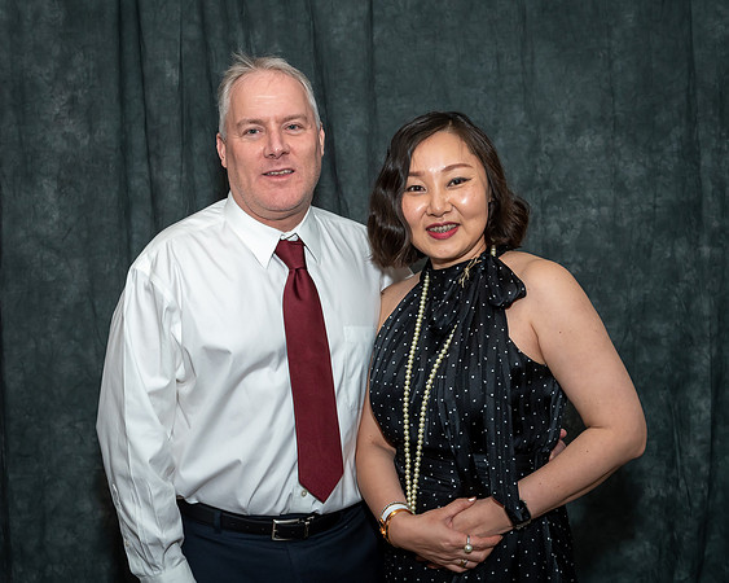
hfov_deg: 34.1
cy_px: 278
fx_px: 1182
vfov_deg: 27.7
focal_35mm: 55
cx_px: 286
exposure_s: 1/250
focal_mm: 31
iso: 400
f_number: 6.3
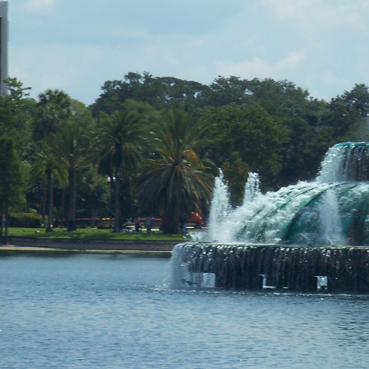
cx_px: 353
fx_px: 5029
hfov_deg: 4.2
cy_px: 100
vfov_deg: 4.2
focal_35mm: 417
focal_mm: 38.8
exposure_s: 1/400
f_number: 6.3
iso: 64
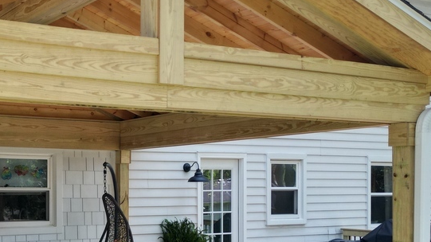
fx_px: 663
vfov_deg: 20.4
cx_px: 65
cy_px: 198
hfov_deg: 34.5
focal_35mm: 58
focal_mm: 6.72
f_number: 1.7
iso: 150
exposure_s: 1/500
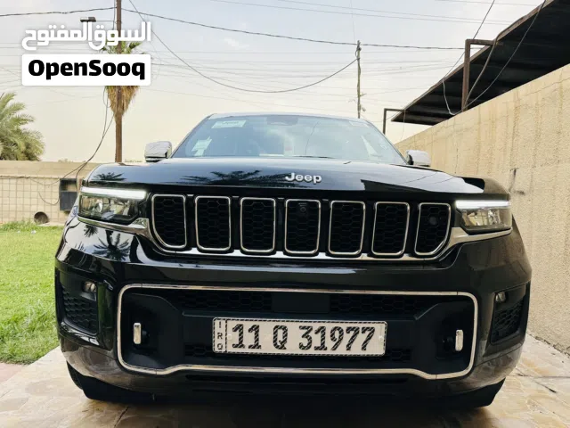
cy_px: 214
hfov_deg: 71.6
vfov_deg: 56.8
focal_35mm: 24
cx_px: 285
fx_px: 395
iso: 80
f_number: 1.78
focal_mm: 6.86
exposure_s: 1/1050
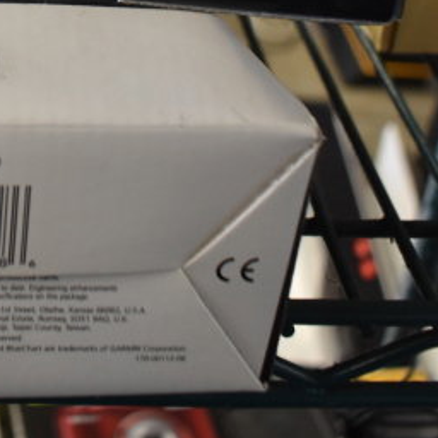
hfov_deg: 20.3
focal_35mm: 82
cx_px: -22
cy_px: -170
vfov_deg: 19.1
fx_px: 1174
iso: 800
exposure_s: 1/30
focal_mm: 18
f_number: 3.5
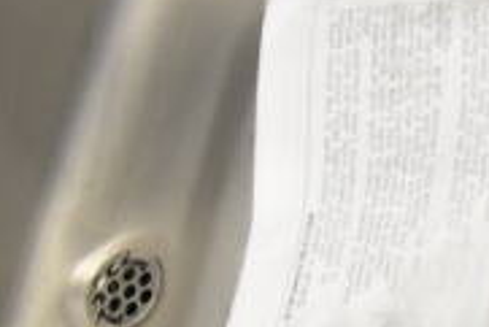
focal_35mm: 91
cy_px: 296
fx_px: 1237
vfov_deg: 14.9
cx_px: 821
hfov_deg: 18.5
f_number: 5
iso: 1600
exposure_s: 1/100
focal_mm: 18
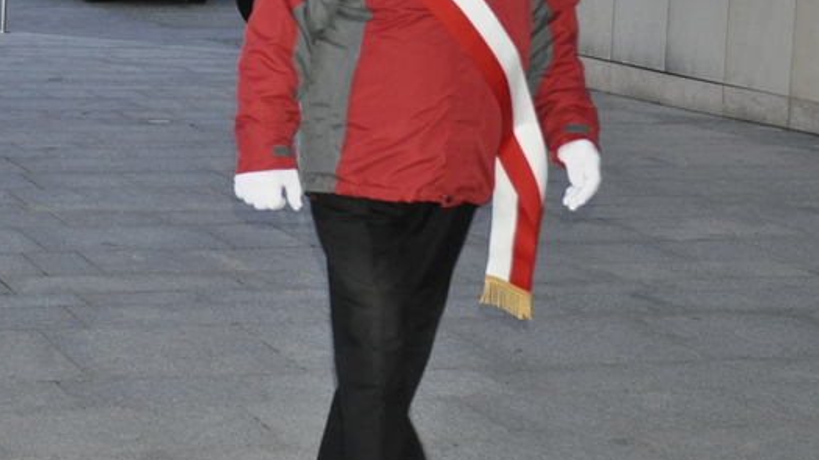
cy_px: 109
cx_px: -64
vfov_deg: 11.7
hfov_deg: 19.9
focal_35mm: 103
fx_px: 2242
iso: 800
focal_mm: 27
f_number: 3.8
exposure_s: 1/60
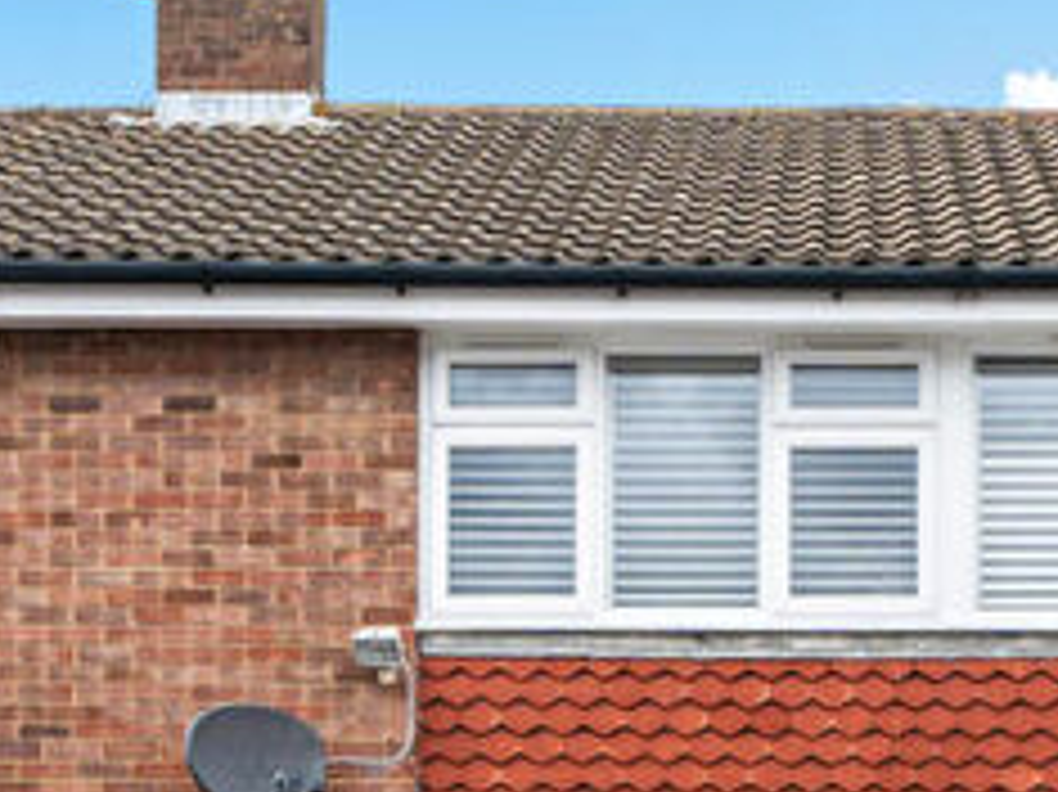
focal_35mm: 86
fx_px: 2627
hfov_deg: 22.1
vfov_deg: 16.8
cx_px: 1017
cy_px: 806
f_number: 8
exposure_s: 1/320
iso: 400
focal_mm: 20
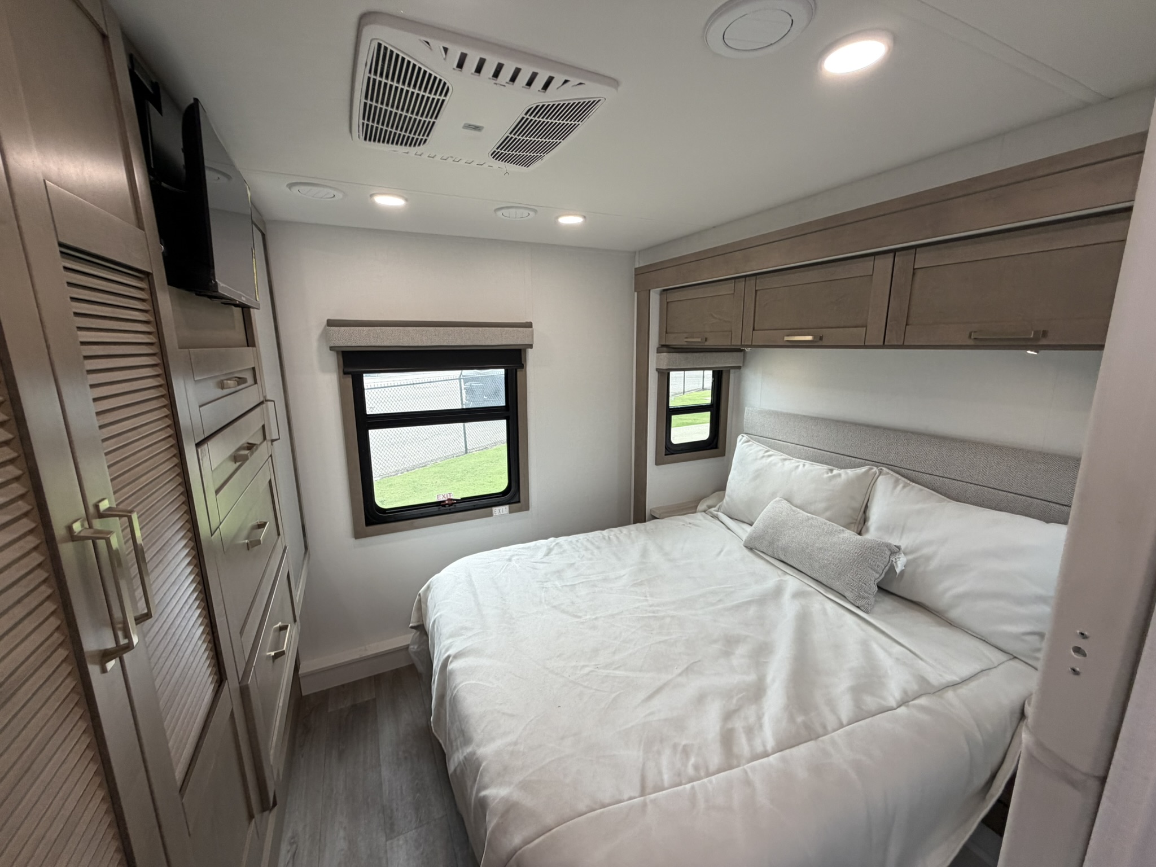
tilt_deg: -10.9
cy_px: 434
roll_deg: +1.2
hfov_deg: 102.1
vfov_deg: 85.7
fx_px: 468
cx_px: 578
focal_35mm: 14
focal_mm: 2.22
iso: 160
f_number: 2.2
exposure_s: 1/121
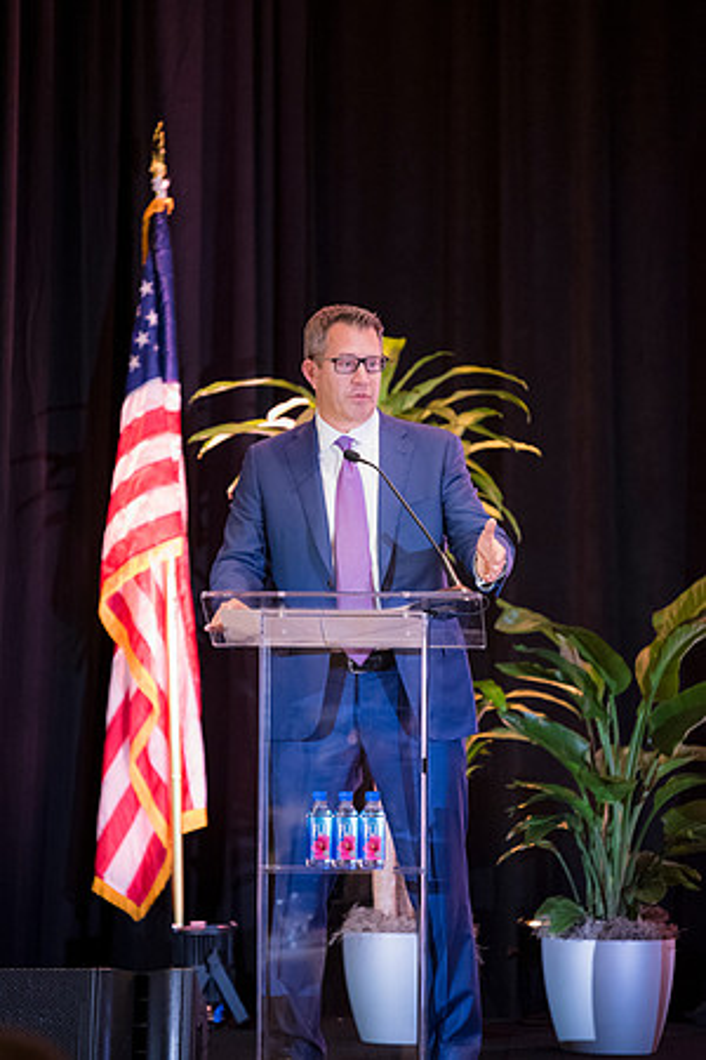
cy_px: 530
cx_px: 353
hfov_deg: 6.9
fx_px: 5883
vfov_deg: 10.3
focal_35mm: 200
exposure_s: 1/160
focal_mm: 200
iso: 4500
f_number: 2.8
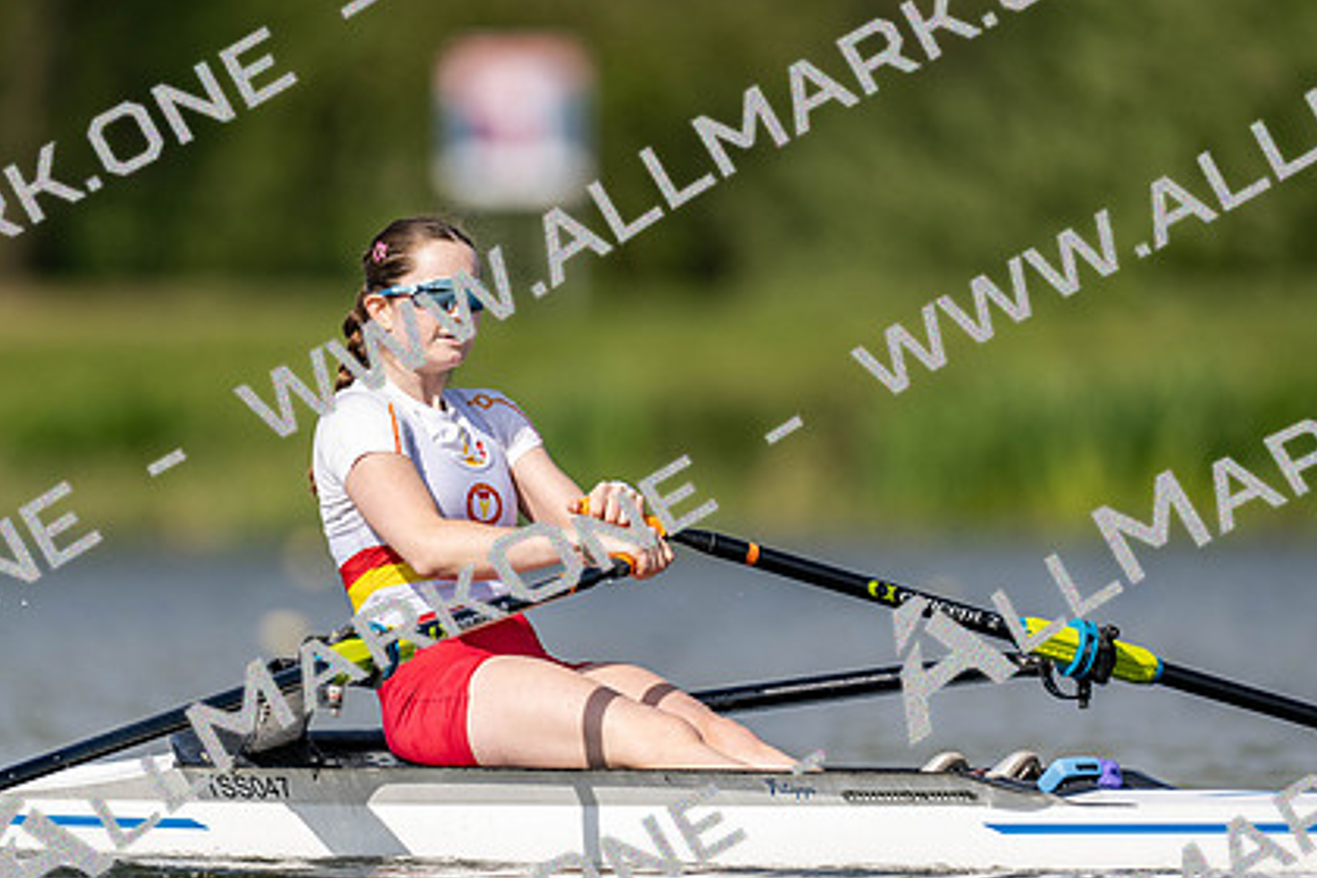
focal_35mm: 828
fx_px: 30289
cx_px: 624
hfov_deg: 2.5
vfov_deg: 1.7
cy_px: 447
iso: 200
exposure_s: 1/2500
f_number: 4
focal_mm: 600
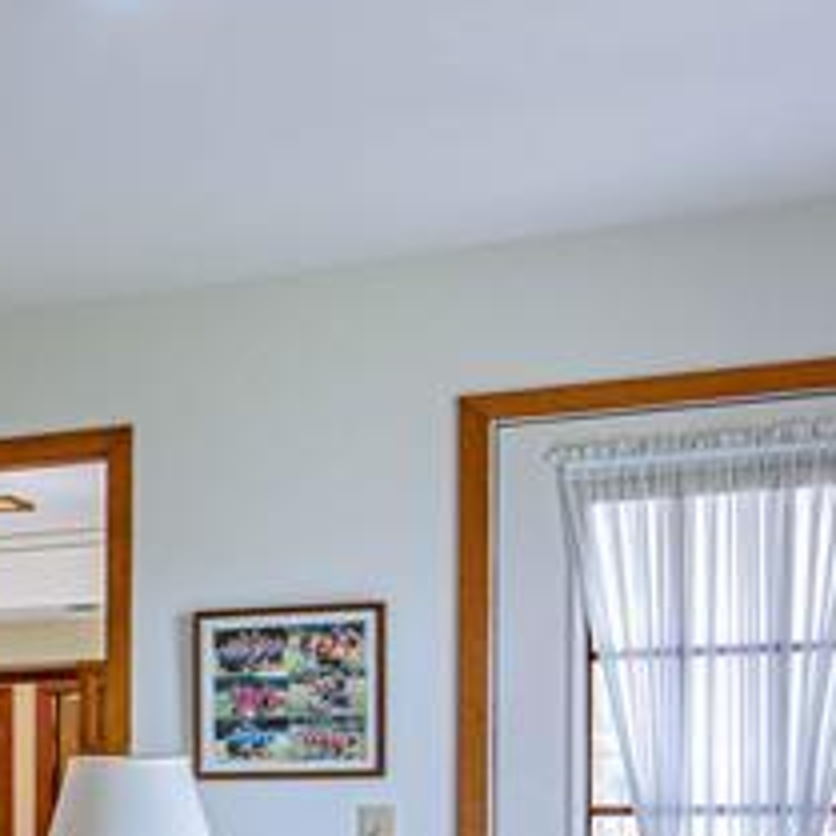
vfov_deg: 22.2
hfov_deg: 17.1
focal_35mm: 75
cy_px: 840
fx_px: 2049
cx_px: -824
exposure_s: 1/400
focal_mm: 17
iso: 800
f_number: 5
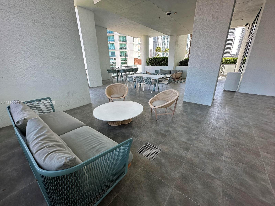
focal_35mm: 14
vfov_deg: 85.7
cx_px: 138
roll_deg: +1.1
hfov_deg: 102.1
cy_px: 103
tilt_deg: -20.3
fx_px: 111
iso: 40
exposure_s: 1/137
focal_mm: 2.22
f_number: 2.2
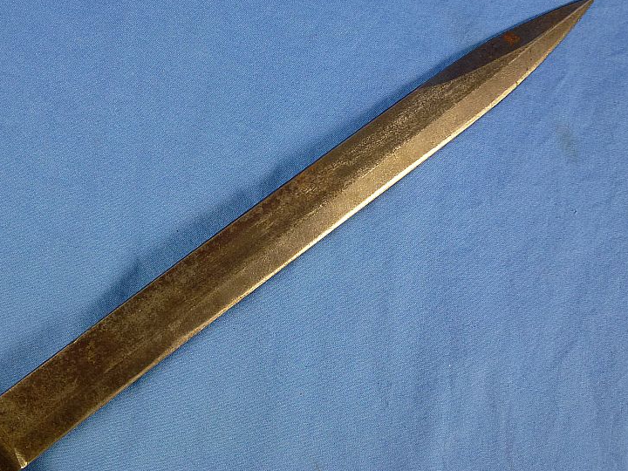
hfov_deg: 46.8
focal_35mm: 40
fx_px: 726
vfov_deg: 36.0
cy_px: 229
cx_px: 290
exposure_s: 1/60
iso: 200
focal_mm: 6.4
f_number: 3.7
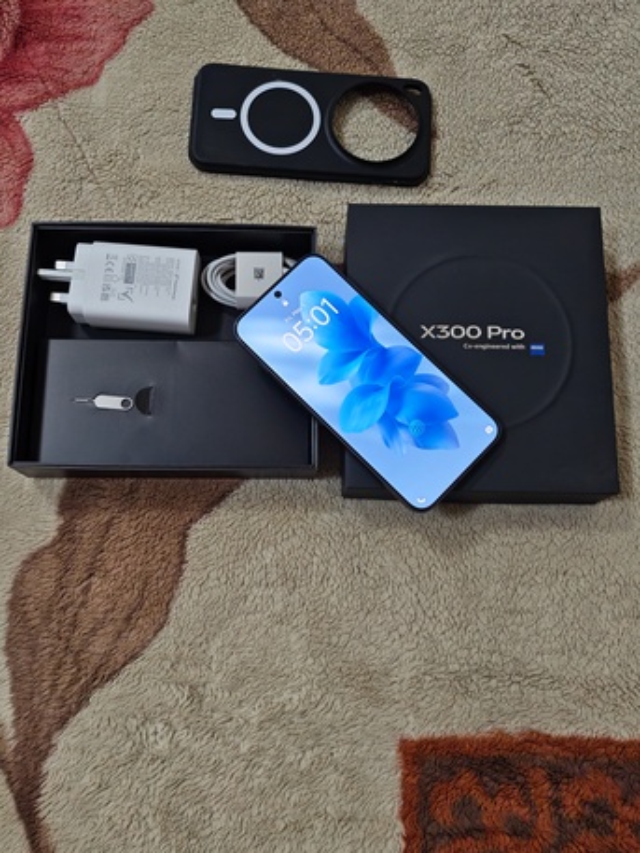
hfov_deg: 46.8
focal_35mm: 30
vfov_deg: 60.0
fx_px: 739
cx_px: 320
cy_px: 426
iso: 250
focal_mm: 5.4
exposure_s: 1/60
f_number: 1.6
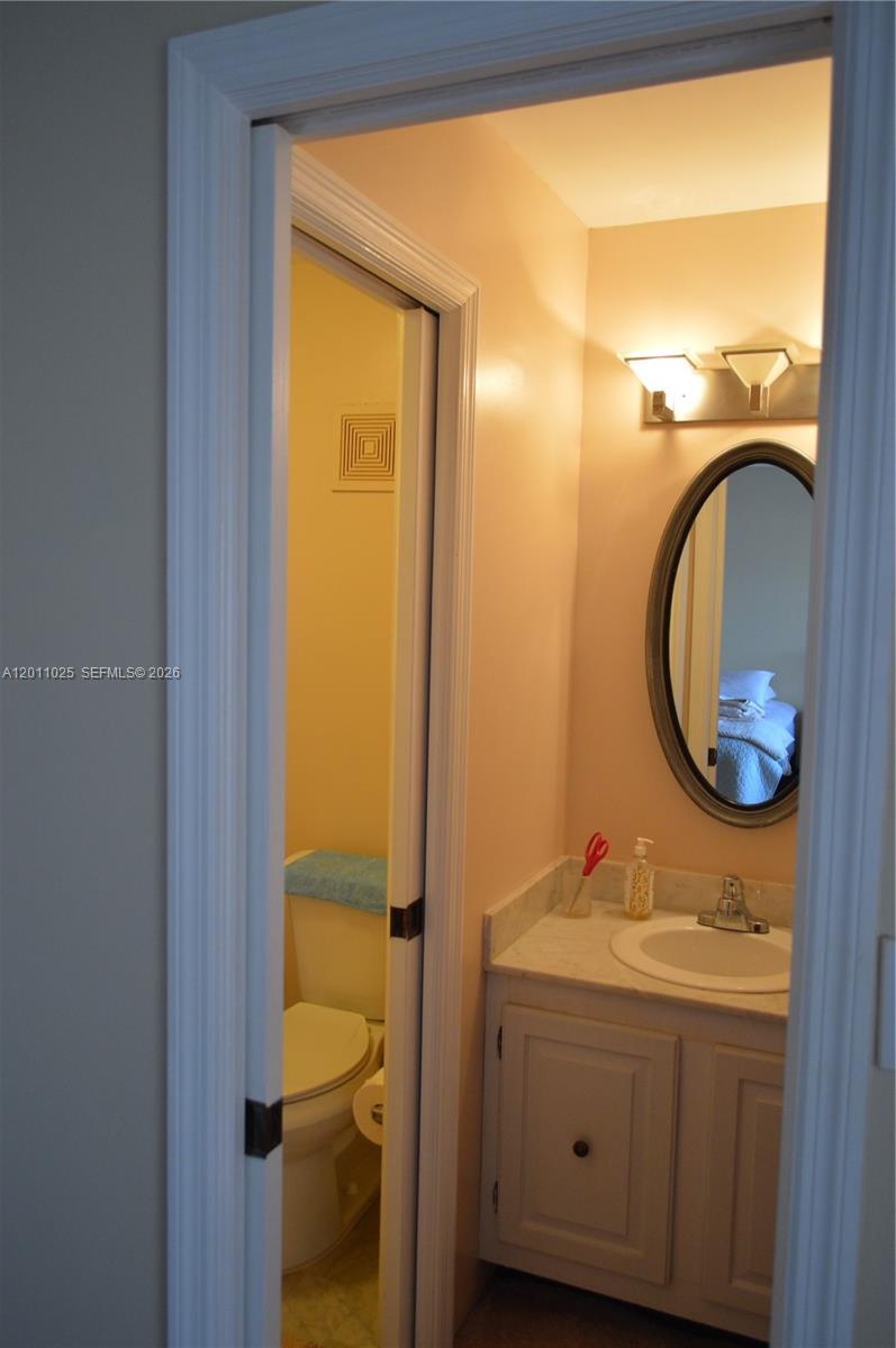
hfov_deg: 47.8
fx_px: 1011
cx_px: 448
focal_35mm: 27
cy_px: 674
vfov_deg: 67.4
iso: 640
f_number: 3.5
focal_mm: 18
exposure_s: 1/60
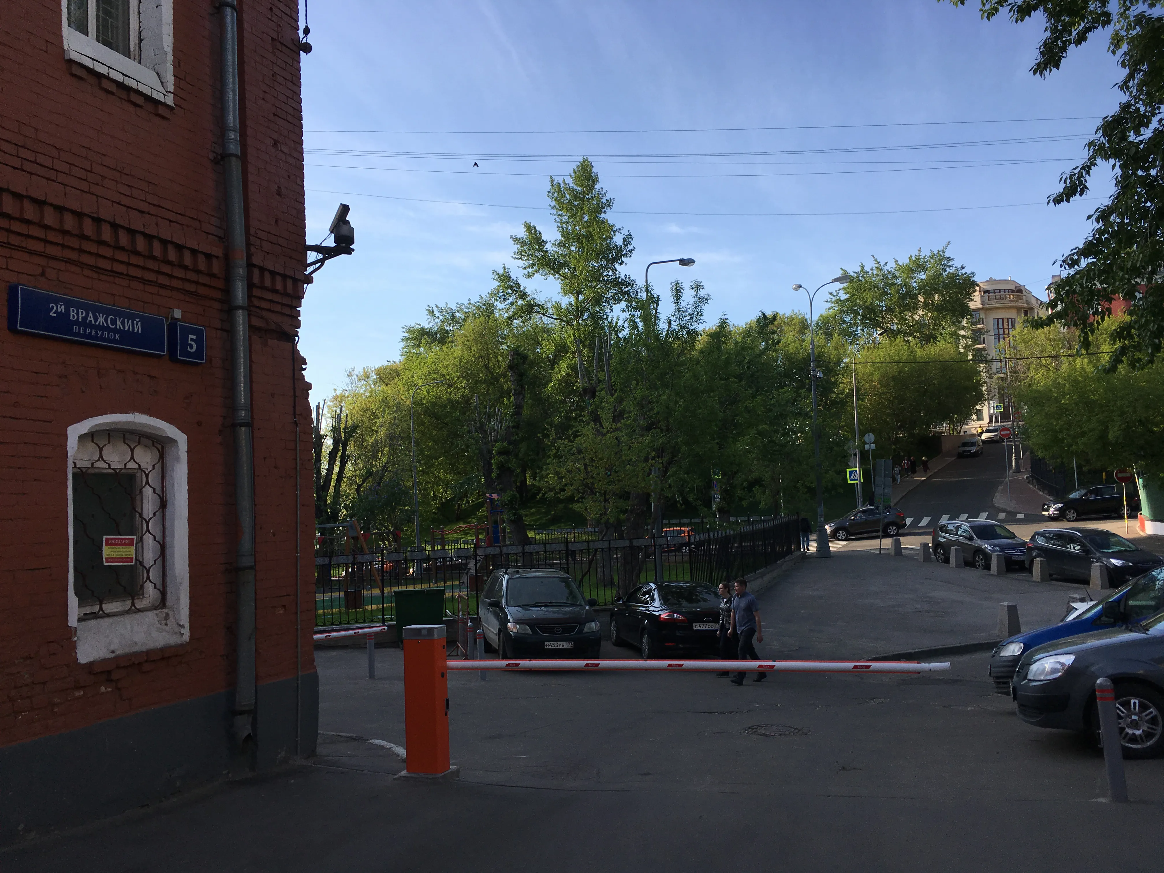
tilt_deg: +2.5
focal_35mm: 29
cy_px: 436
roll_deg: +2.6
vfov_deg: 48.2
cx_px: 582
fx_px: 975
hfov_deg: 61.7
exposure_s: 1/905
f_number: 2.2
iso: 25
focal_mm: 4.15
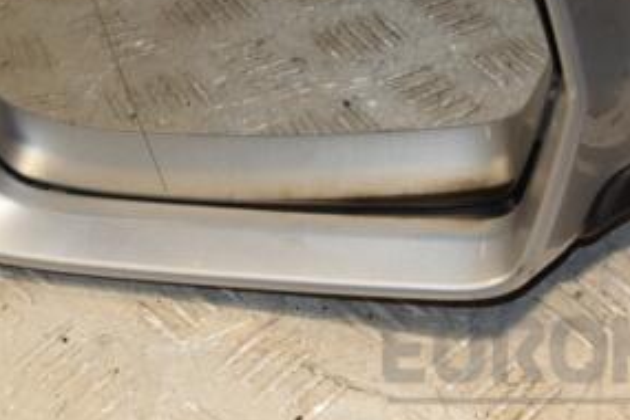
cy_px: 55
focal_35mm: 142
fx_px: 2486
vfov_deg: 9.6
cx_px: 340
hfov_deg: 14.4
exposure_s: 1/200
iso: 800
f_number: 7.1
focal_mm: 45
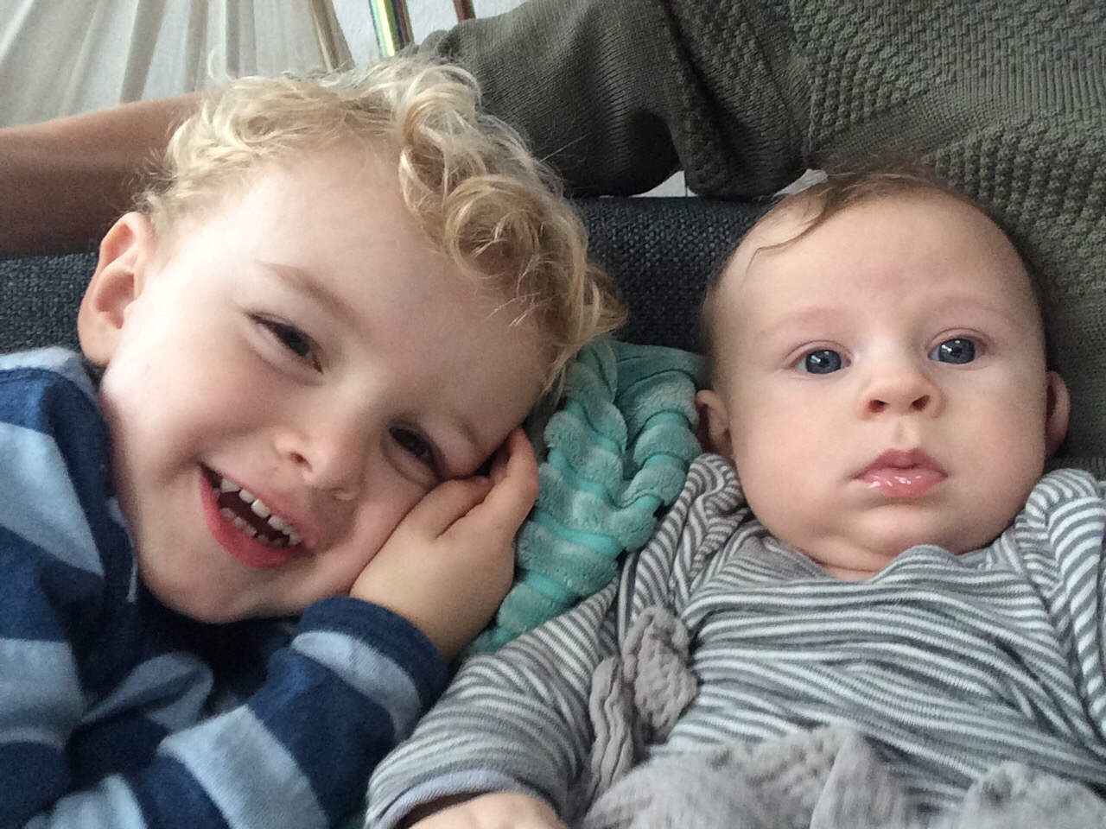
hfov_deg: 58.4
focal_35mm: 31
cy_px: 414
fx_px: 990
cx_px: 553
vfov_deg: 45.4
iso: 200
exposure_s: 1/33
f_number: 2.4
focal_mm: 2.15
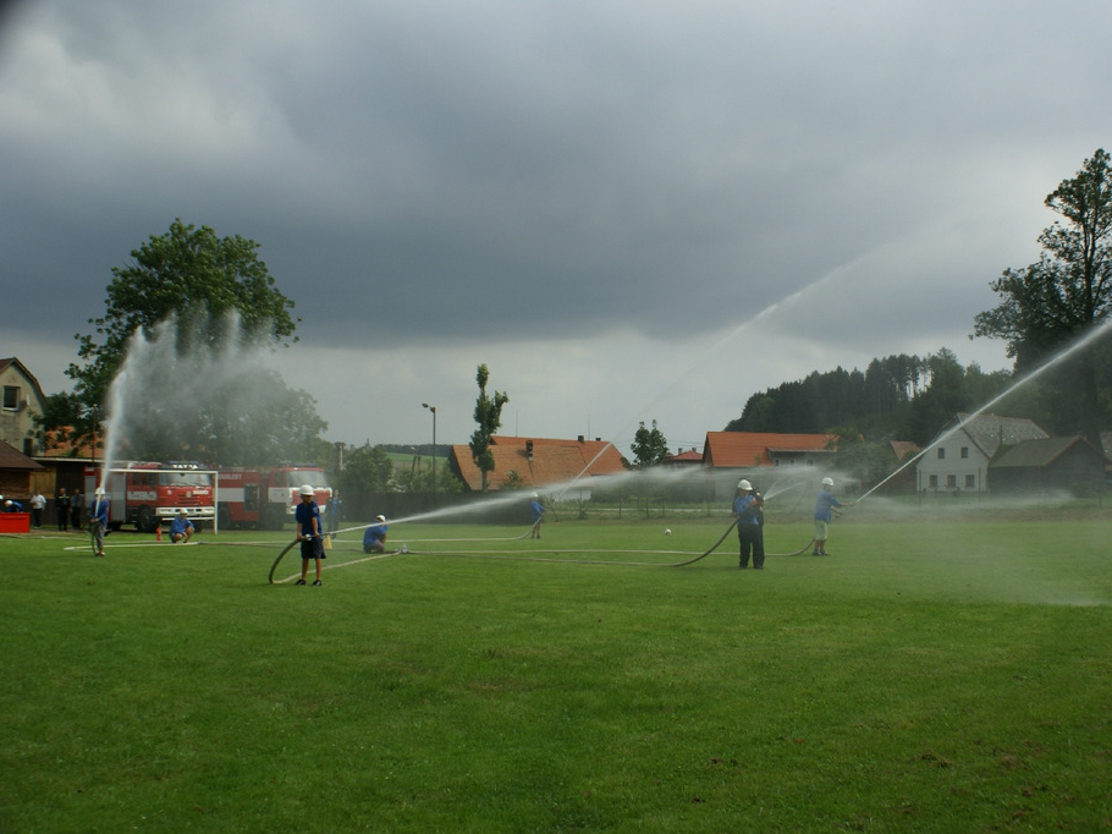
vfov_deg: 36.8
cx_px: 620
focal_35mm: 39
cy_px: 418
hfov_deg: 47.8
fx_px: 1253
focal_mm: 24
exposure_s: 1/80
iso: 100
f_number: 9
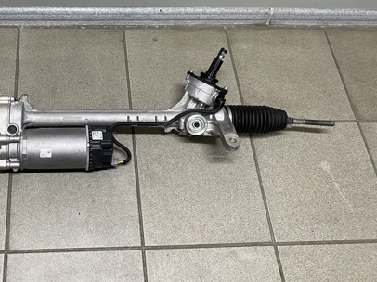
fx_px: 446
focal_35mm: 41
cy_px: 78
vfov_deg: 34.5
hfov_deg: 44.4
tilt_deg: -58.2
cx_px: 97
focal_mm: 4.25
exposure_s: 1/50
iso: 250
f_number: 1.8
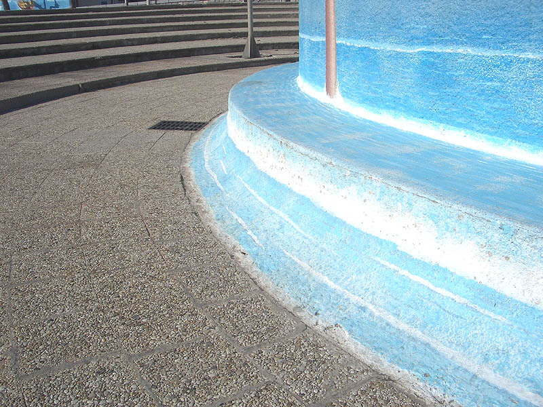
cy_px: 204
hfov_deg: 52.6
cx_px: 272
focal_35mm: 35
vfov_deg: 40.7
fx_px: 549
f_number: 4.3
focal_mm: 5.8
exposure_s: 1/2000
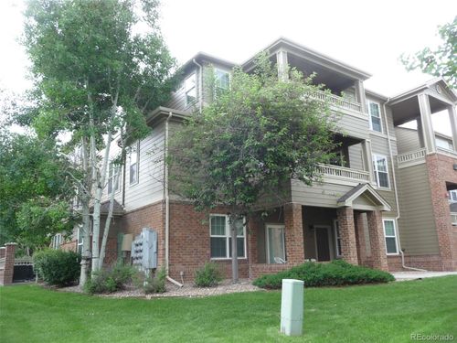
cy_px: 172
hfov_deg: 63.4
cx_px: 228
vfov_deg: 49.7
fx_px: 370
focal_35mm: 28
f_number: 3.3
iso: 100
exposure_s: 1/50
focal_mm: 4.7
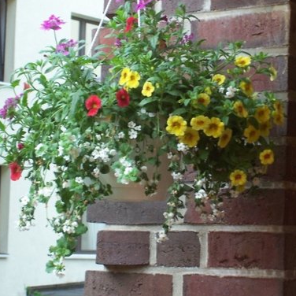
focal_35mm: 144
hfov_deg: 12.1
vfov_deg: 12.1
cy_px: 90
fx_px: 1393
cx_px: 142
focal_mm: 16.8
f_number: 4.6
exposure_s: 1/90
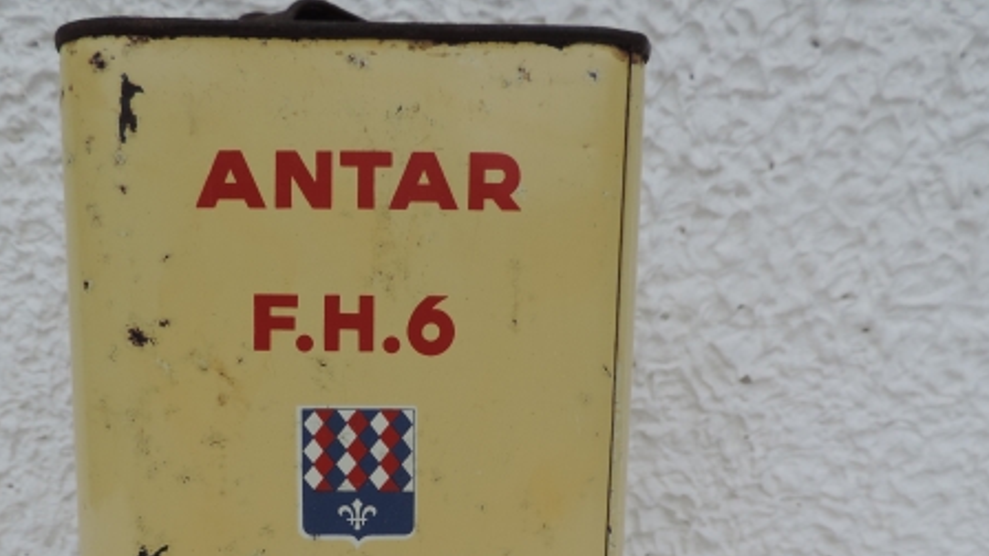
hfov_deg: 56.0
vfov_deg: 32.5
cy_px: 472
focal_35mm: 35
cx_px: 377
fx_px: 918
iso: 80
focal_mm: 4.3
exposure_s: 1/320
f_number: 3
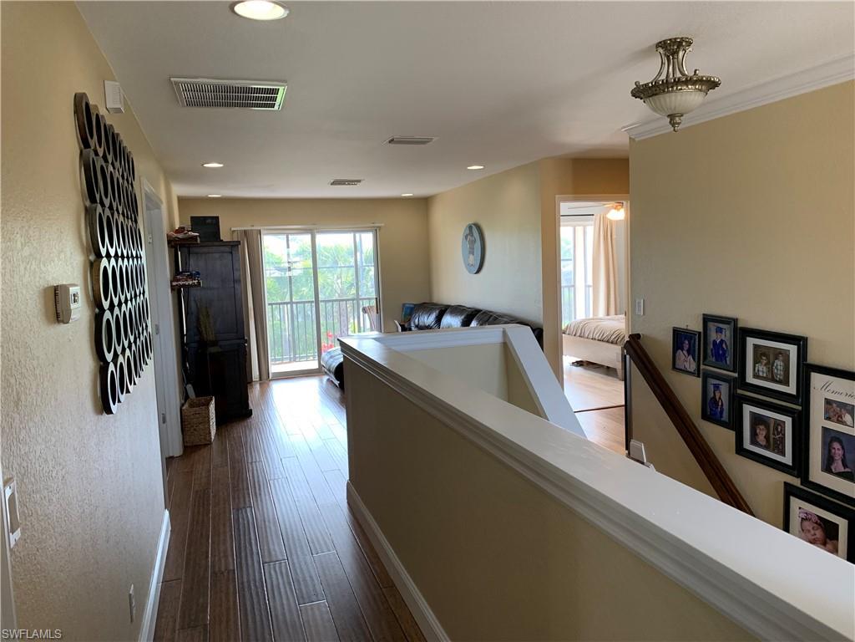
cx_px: 428
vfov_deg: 53.1
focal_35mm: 26
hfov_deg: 67.3
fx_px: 642
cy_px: 321
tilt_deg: -5.4
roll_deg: +2.0
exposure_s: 1/60
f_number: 1.8
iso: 100
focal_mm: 4.25
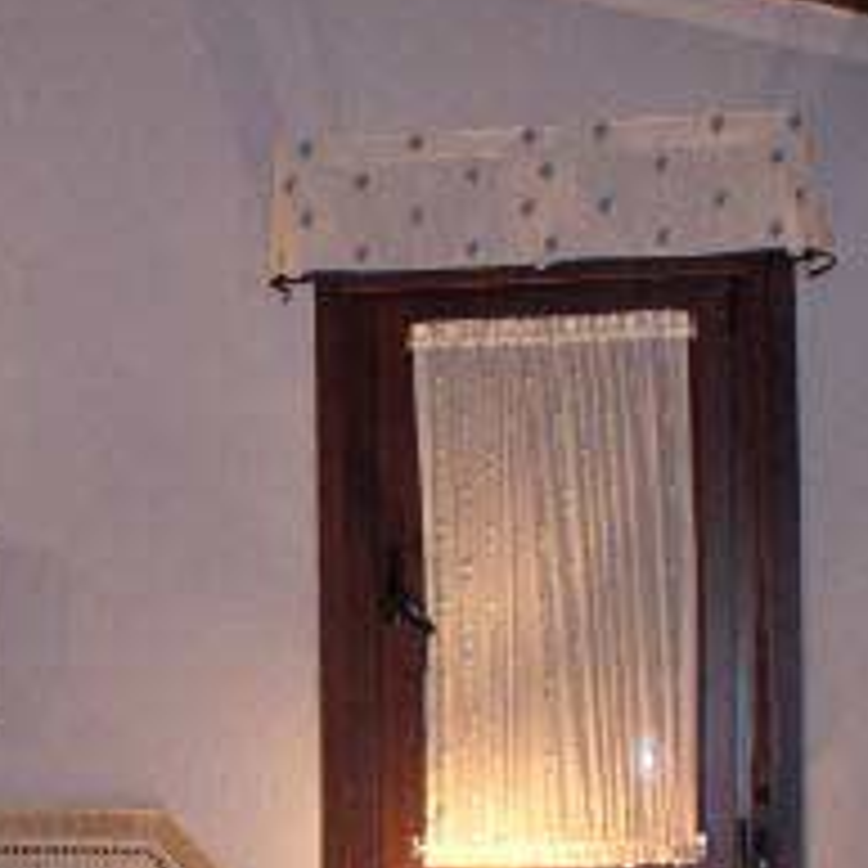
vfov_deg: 15.5
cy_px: 810
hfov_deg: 15.4
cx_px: -34
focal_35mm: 111
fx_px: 3149
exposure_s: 1/7.3
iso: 200
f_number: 2.8
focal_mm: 8
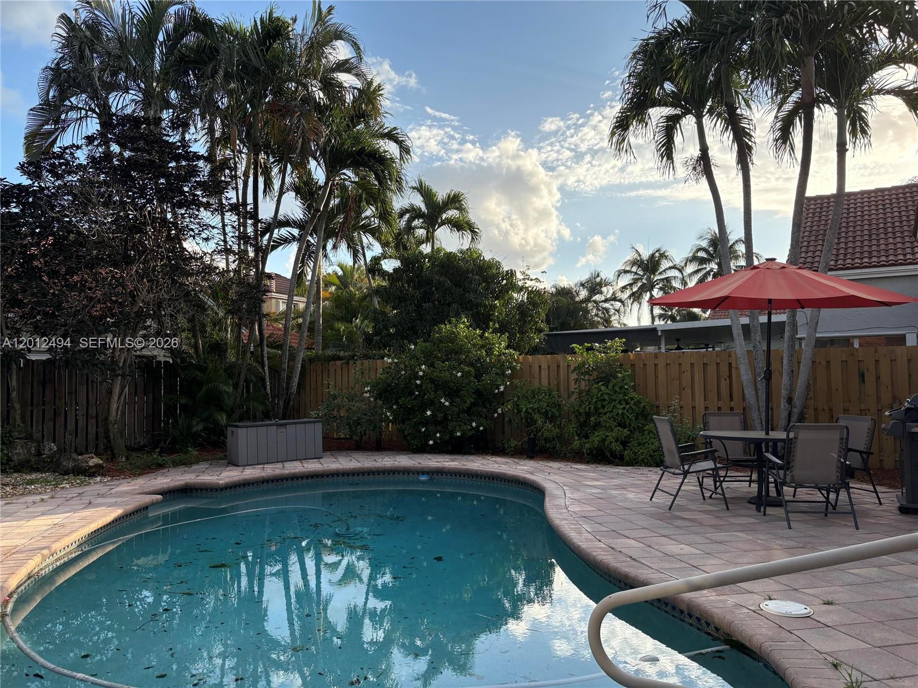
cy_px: 344
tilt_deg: +2.7
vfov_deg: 53.1
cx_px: 459
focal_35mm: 26
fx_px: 690
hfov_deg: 67.3
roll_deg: +0.7
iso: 64
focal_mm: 5.96
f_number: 1.6
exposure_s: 1/1799
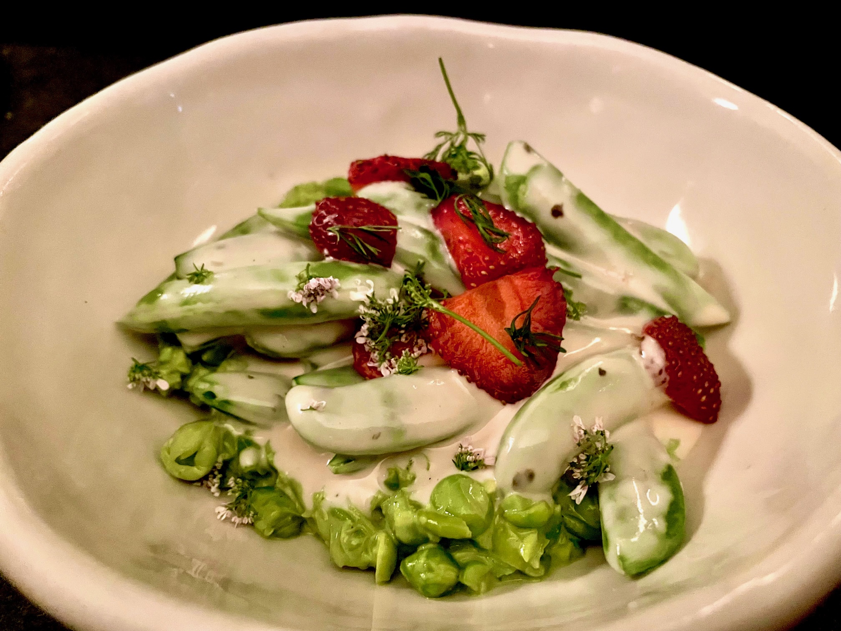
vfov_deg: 53.1
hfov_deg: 67.3
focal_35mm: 26
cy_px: 316
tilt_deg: -45.2
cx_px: 420
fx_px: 632
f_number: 1.6
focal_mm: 4.2
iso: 800
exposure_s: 1/24
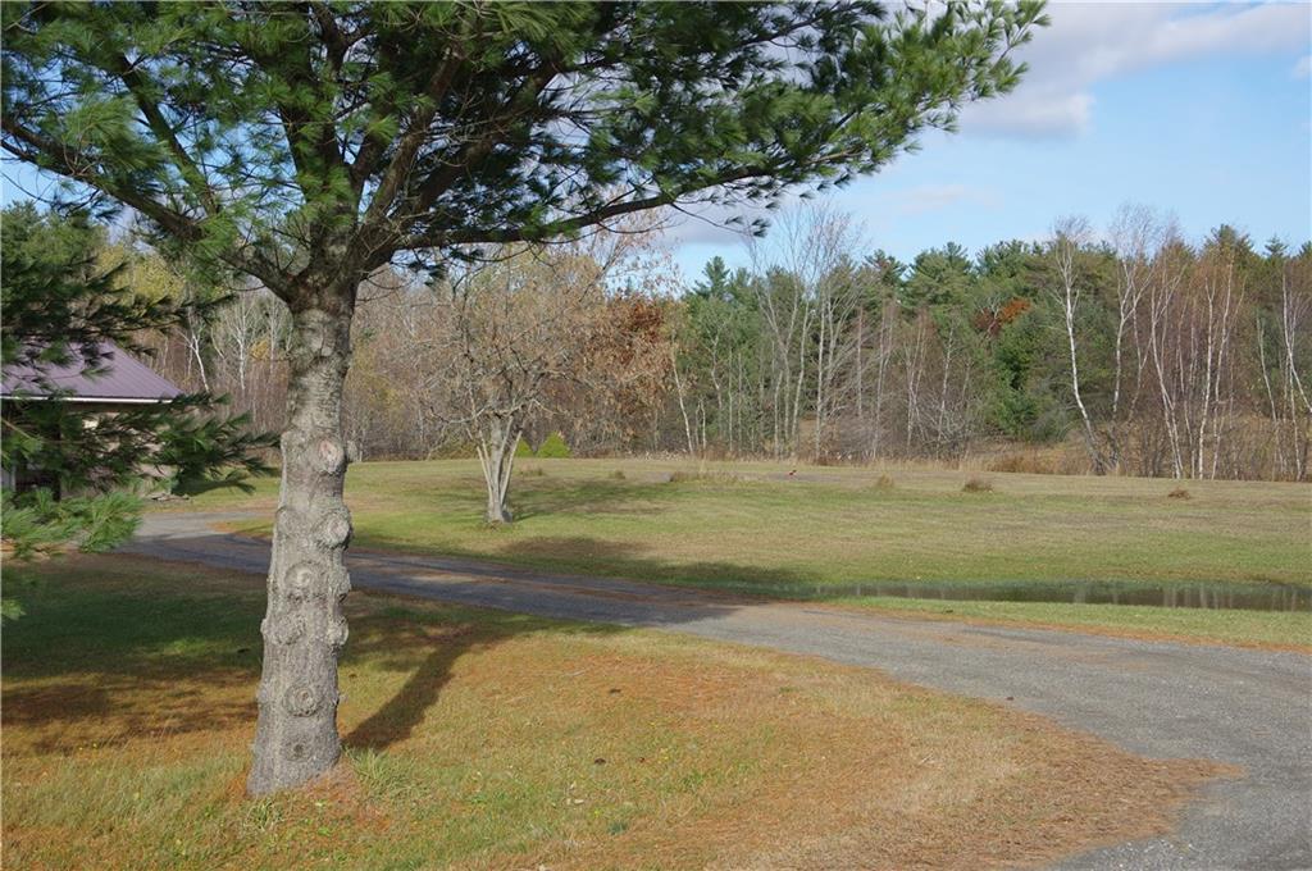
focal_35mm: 54
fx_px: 1965
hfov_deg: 36.9
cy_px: 436
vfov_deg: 25.0
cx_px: 656
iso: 100
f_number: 8
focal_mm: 36
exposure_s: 1/160
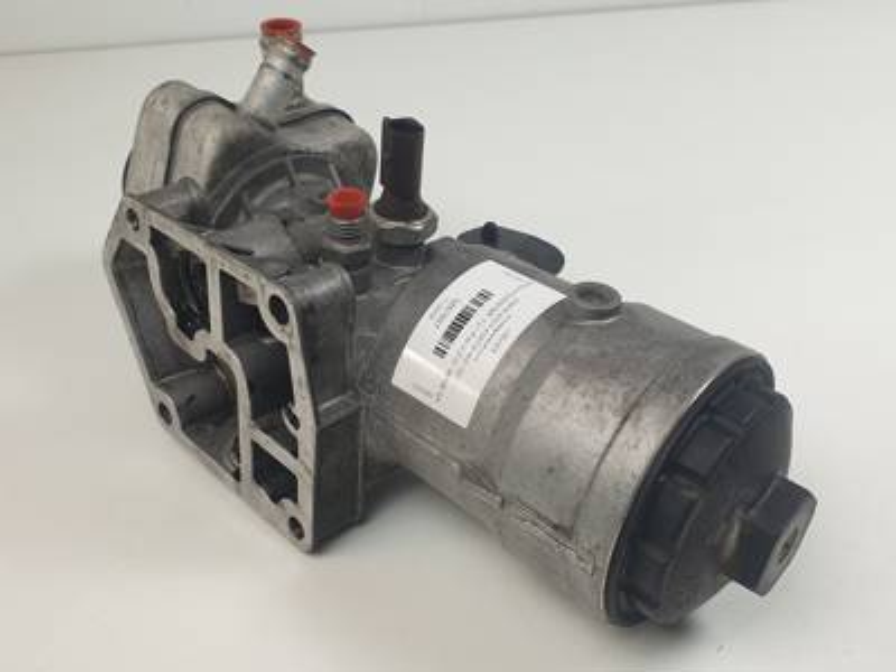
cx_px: 448
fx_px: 673
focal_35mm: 26
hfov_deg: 67.3
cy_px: 336
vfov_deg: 53.1
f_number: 2.4
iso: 50
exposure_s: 1/147
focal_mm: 4.3
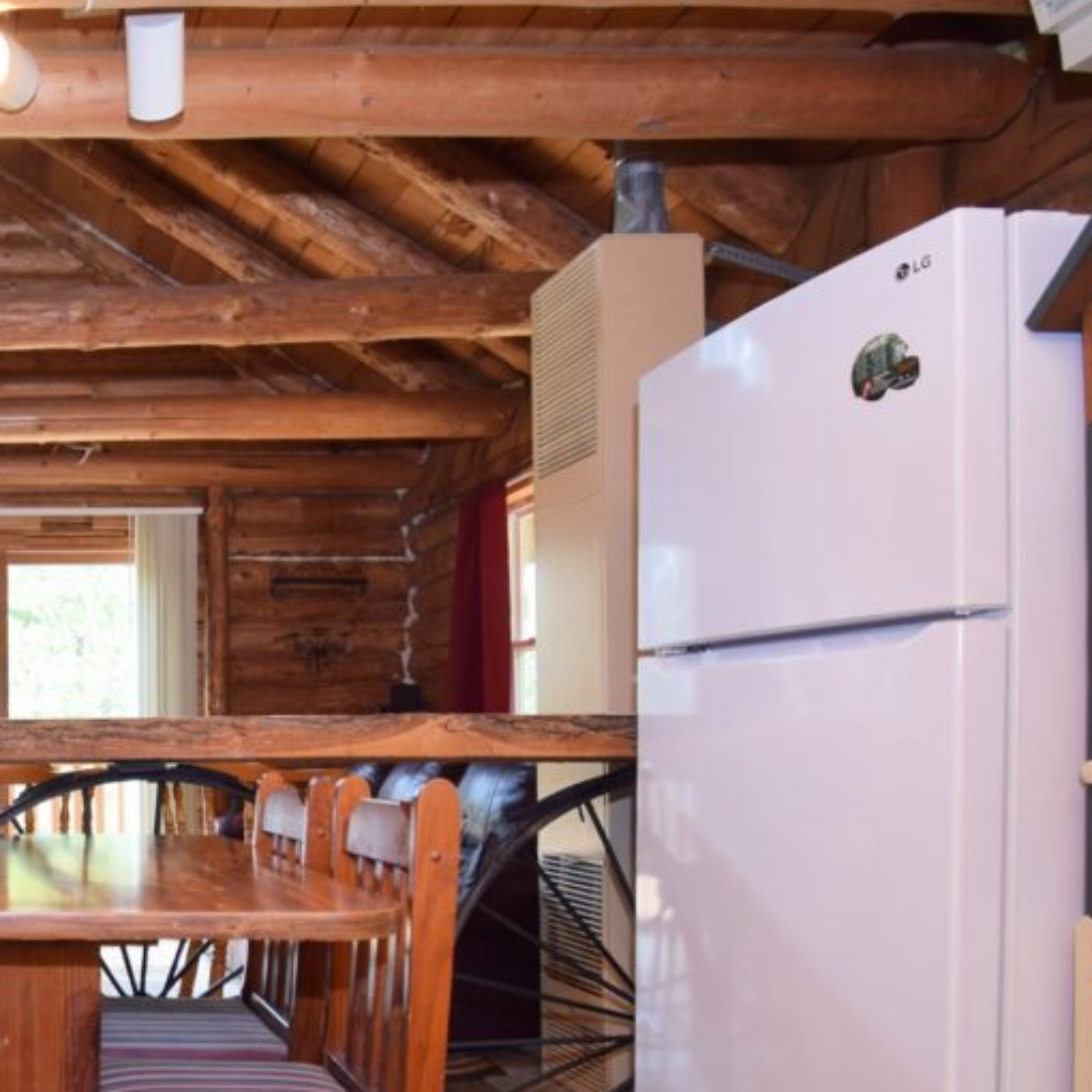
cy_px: 756
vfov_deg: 52.6
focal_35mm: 30
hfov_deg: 44.7
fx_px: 1071
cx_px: -32
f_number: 4.5
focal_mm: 10
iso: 400
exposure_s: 1/80
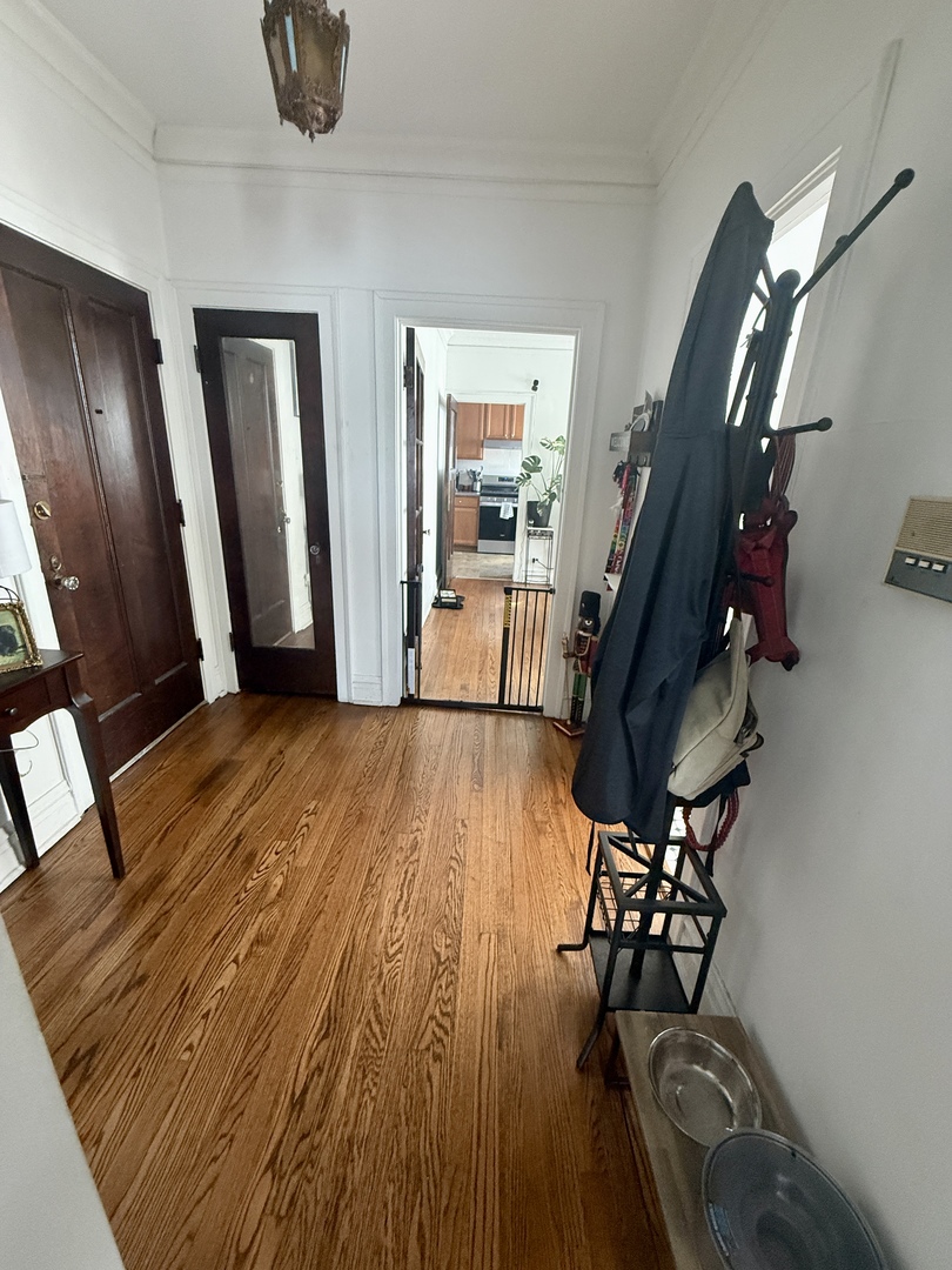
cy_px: 635
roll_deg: -2.4
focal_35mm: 14
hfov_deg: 85.7
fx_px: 513
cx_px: 476
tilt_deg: -18.6
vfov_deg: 102.1
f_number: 2.2
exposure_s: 1/60
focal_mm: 2.22
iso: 500
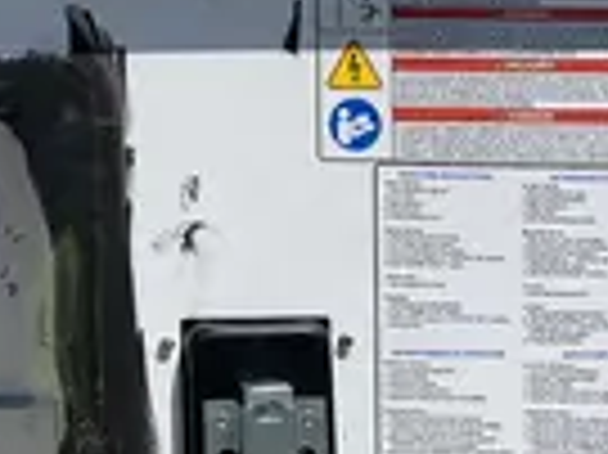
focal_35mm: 106
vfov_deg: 13.4
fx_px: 1860
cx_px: 32
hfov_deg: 18.2
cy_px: -142
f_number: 1.8
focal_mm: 4.25
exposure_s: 1/7194
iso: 32
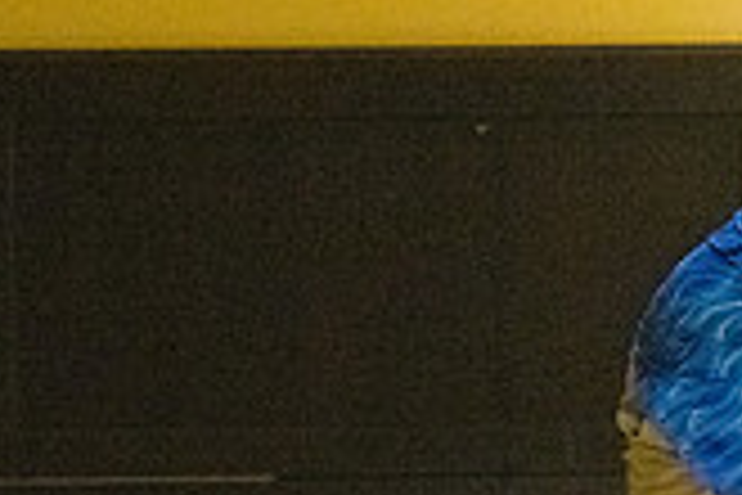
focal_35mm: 474
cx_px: 1052
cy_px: 394
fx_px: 9769
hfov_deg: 4.3
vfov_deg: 2.9
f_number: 4.5
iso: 10000
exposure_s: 1/1000
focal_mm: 135
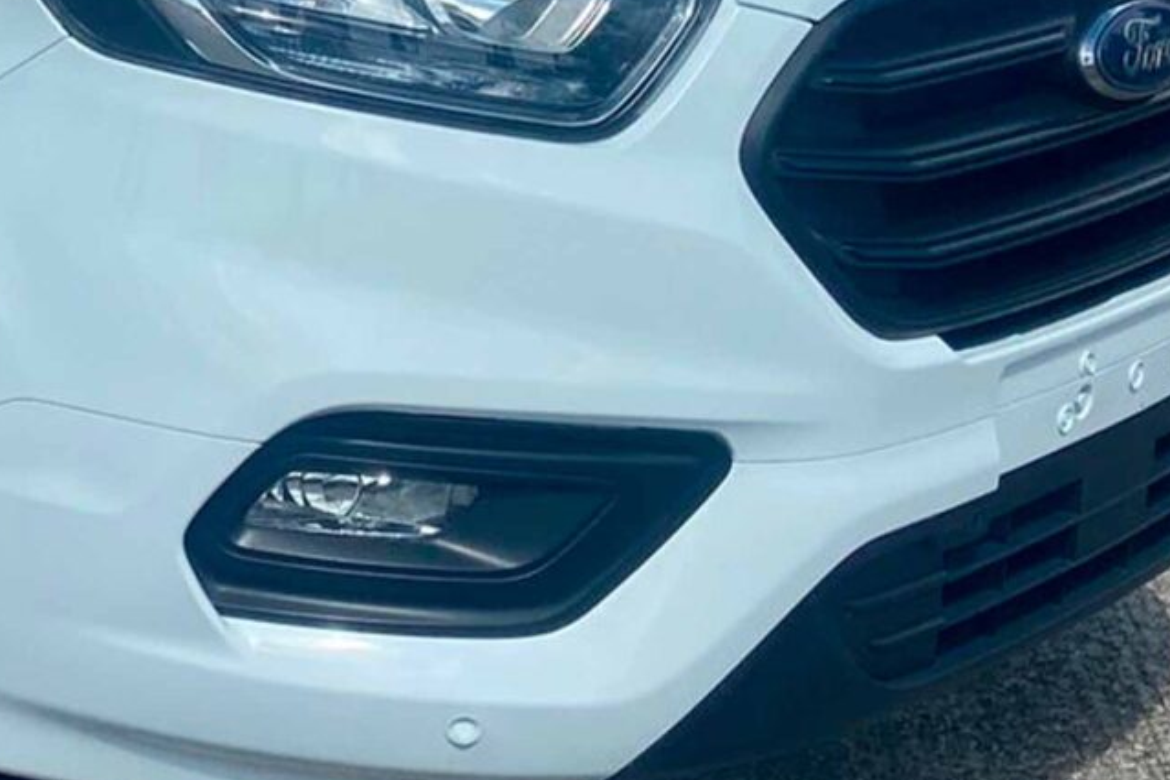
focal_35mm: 80
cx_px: -375
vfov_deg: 16.5
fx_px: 2600
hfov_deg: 22.5
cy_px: -101
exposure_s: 1/3200
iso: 80
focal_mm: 6.86
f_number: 1.8
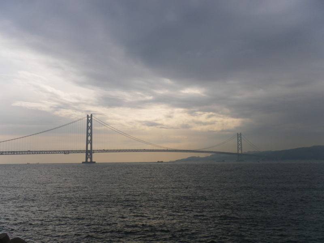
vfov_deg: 40.7
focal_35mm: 35
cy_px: 122
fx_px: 328
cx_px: 162
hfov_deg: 52.6
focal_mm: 6.2
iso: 64
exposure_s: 1/400
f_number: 6.3
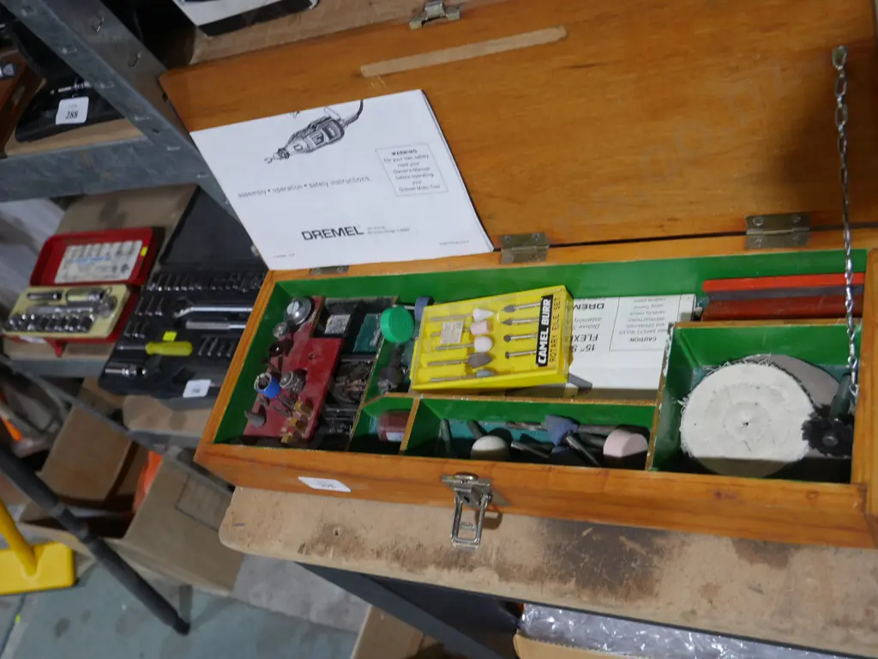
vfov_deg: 37.7
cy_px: 330
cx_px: 439
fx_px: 964
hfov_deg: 49.0
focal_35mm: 38
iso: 500
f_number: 4.1
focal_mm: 19
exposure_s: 1/60
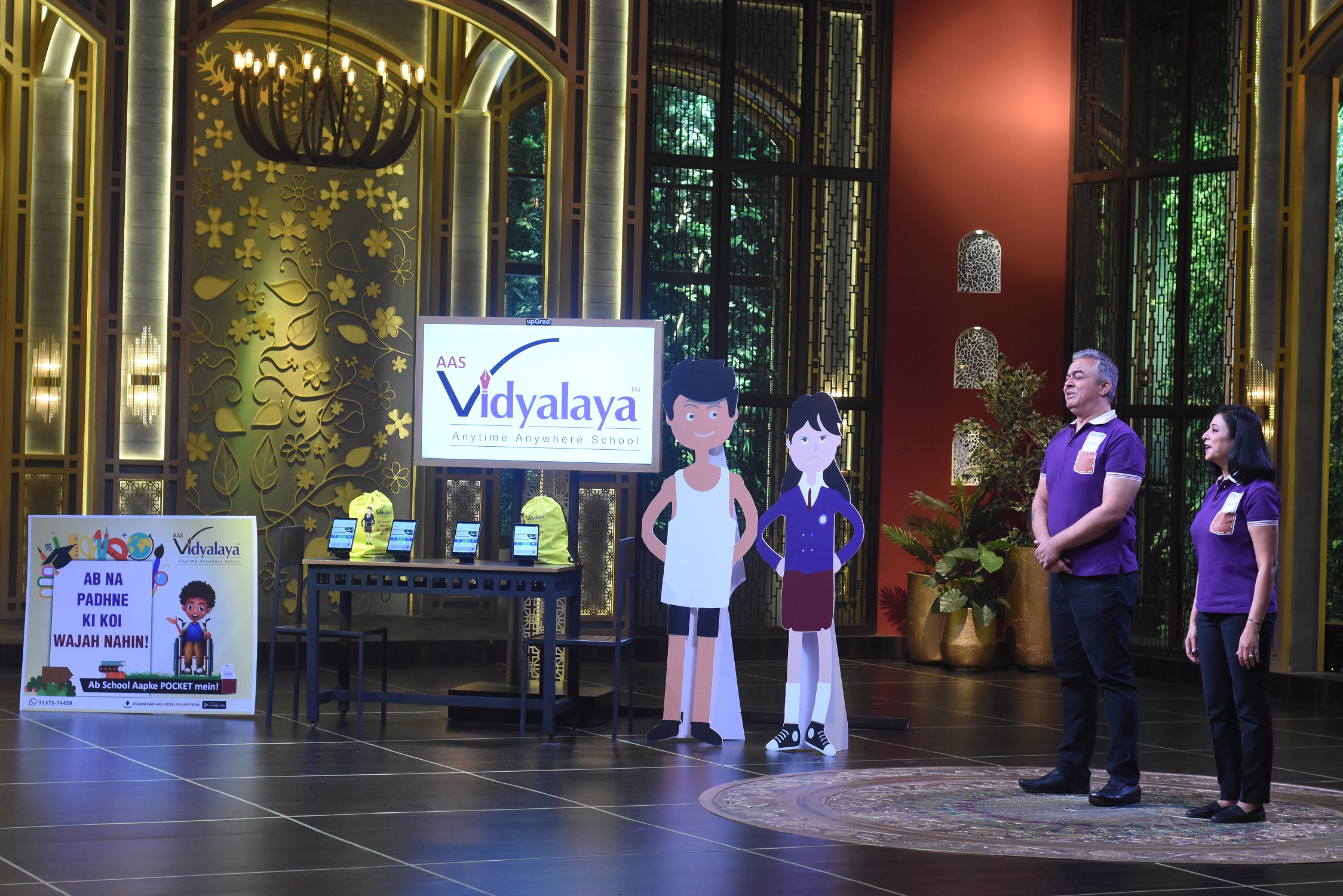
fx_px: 2798
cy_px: 448
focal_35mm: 75
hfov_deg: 27.0
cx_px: 672
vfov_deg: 18.2
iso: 1600
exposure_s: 1/125
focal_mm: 50
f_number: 3.5
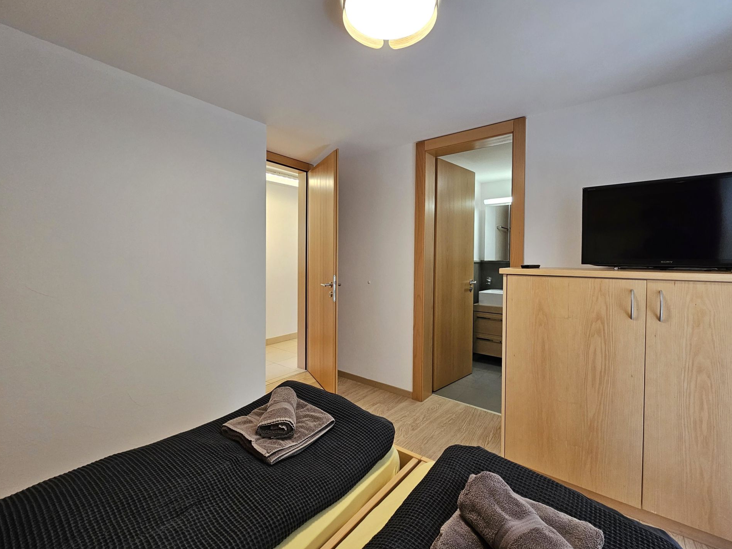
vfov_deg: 85.5
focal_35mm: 14
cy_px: 254
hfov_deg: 102.1
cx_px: 370
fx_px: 296
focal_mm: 2.2
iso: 125
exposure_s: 1/50
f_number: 2.2
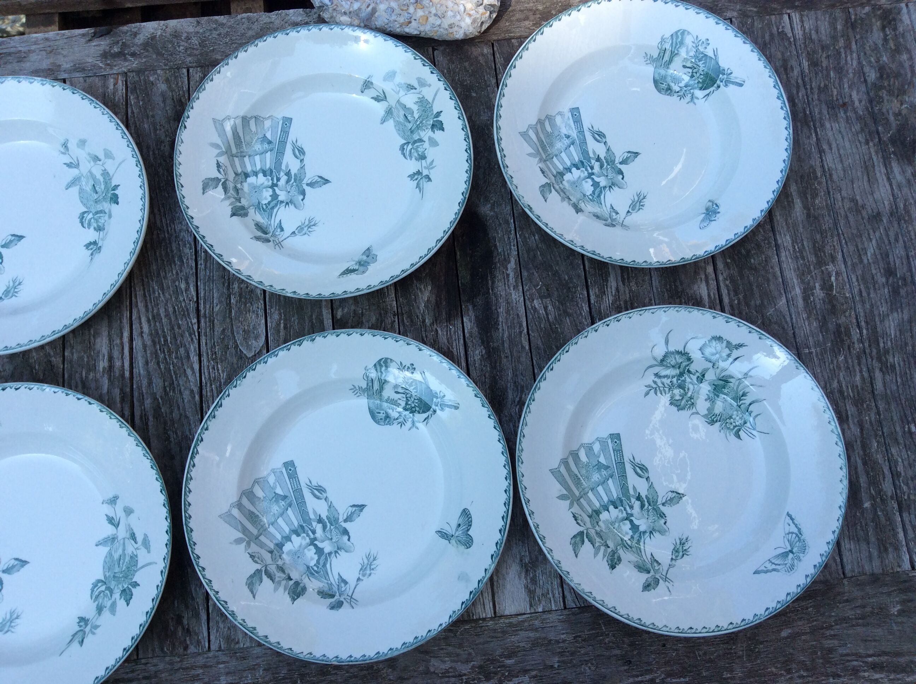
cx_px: 458
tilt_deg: -75.2
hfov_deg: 56.9
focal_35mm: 32
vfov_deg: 44.1
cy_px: 342
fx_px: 846
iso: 32
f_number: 2.4
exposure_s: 1/403
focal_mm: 3.3
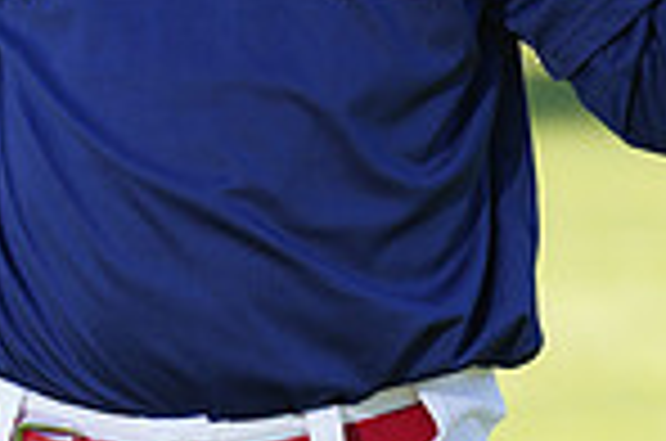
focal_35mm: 566
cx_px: 256
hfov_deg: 3.7
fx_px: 10448
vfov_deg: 2.4
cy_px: -200
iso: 100
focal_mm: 144
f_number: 5
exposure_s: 1/250
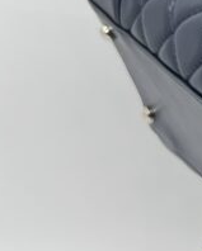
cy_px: 105
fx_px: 977
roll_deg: -0.8
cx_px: 461
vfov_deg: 14.7
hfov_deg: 10.4
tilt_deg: -23.4
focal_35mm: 131
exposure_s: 1/100
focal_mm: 5.7
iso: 40
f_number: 1.5
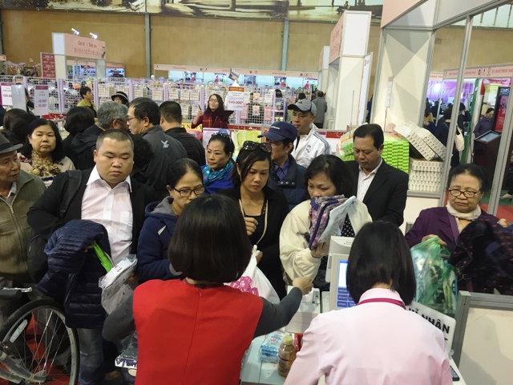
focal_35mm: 29
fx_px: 430
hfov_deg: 61.7
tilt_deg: -15.0
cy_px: 192
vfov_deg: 48.2
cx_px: 256
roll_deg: -5.4
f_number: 2.2
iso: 100
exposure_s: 1/33
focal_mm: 4.15
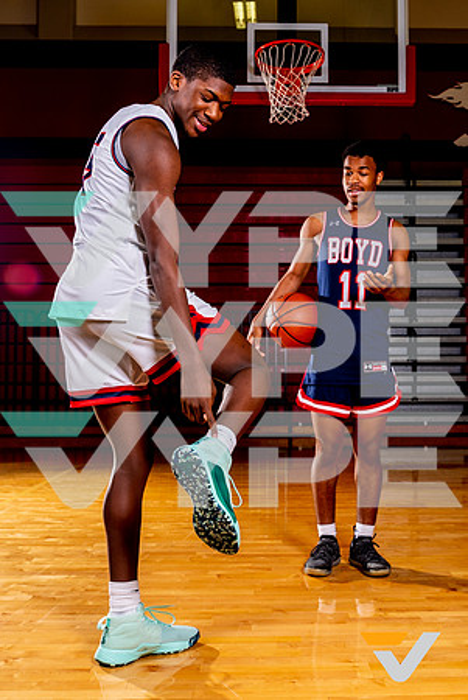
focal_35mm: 39
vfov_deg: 49.3
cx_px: 278
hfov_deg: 34.0
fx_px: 763
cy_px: 334
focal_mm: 24
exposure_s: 1/125
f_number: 5.6
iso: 100
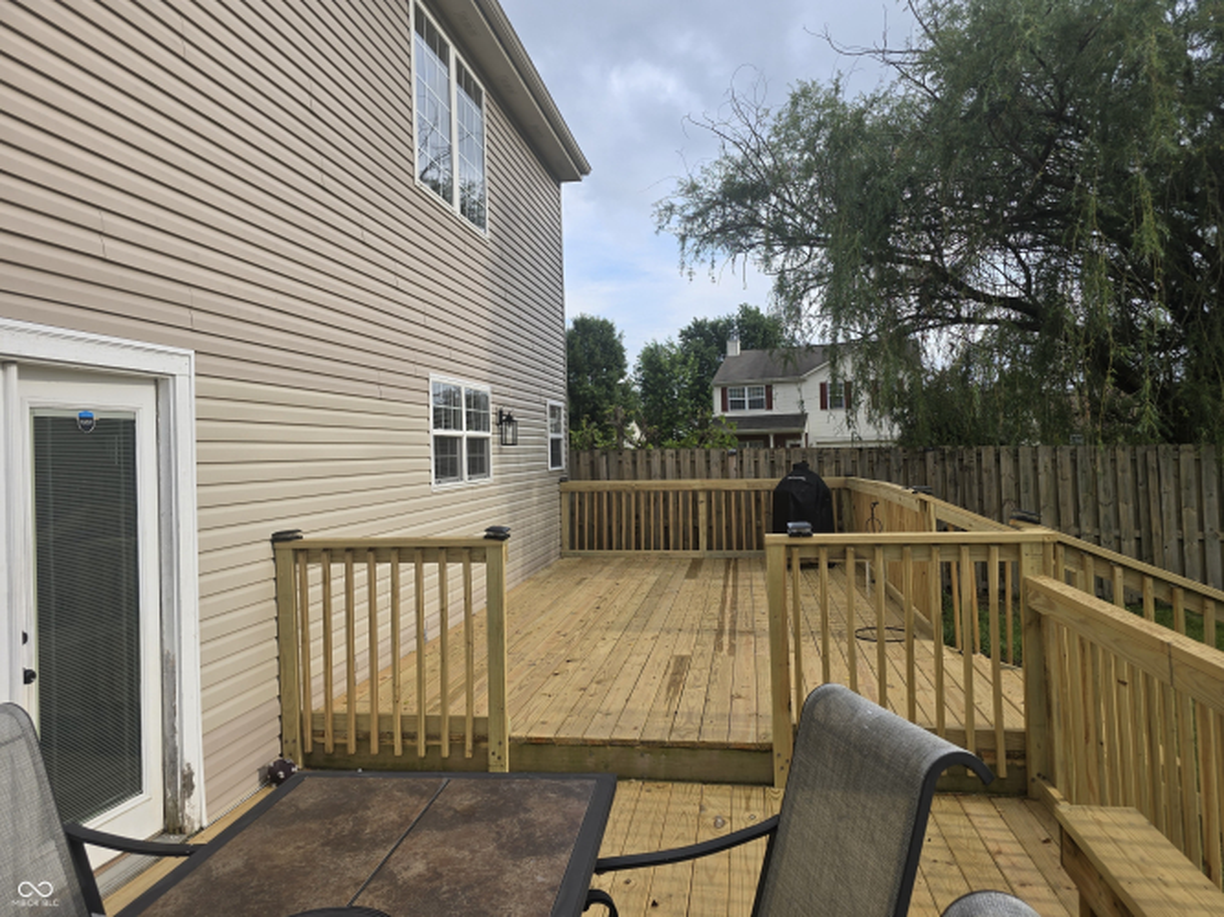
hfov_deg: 73.9
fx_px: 813
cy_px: 458
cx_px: 612
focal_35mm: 23
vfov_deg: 58.9
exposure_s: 1/331
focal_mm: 6.3
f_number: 1.7
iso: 12
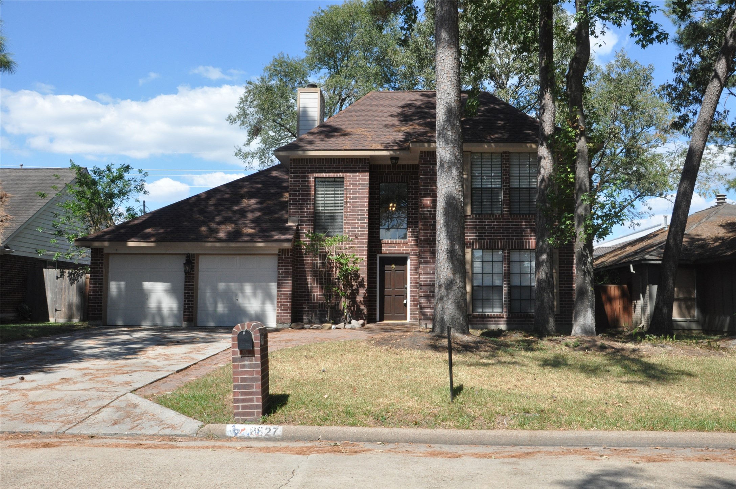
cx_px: 368
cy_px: 244
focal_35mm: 33
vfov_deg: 39.9
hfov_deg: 57.3
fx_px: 674
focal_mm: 22
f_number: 14
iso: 800
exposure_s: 1/400
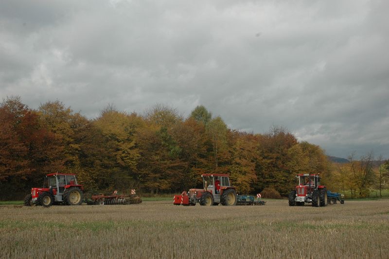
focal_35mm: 40
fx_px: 437
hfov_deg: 48.0
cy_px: 130
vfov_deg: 33.0
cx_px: 194
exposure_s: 1/400
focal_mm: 27
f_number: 10
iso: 400
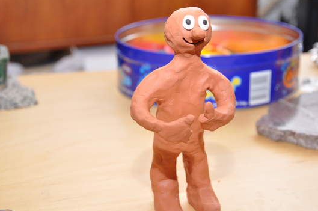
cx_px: 169
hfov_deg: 29.3
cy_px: 112
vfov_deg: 19.7
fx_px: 609
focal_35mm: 69
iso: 640
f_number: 5.6
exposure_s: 1/60
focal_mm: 38
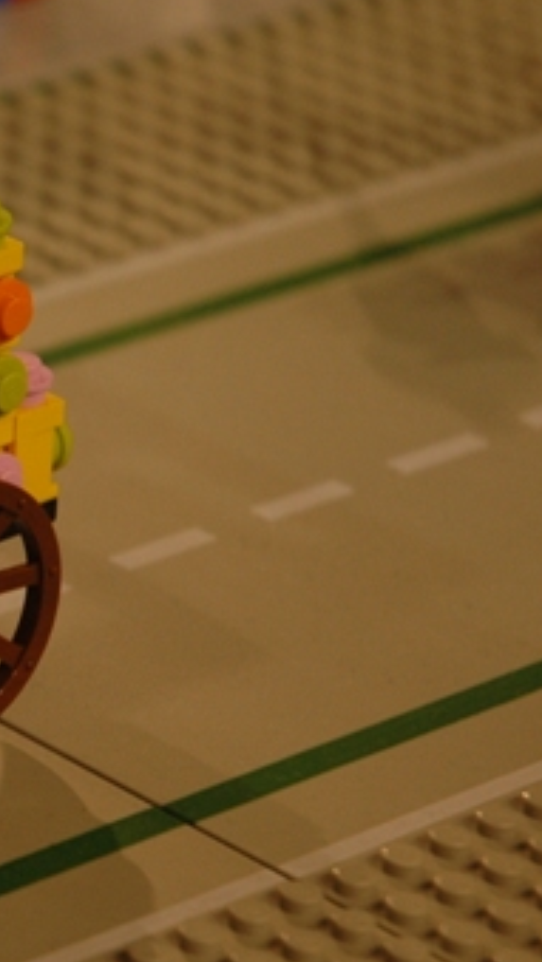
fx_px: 6609
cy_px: 539
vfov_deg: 8.3
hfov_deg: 4.6
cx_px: -471
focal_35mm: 259
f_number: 4.5
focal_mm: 70
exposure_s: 1/80
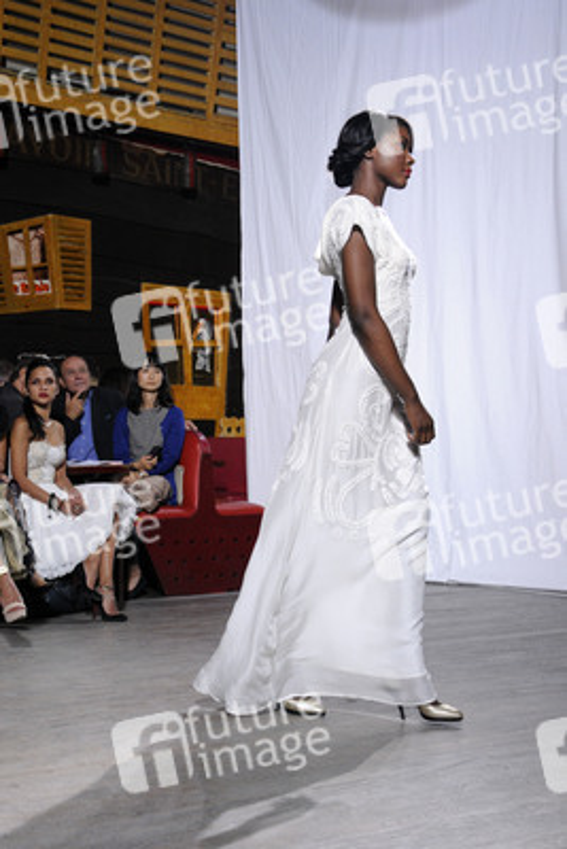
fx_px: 1239
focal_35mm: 52
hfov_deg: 25.8
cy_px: 424
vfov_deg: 37.8
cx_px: 284
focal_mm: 35
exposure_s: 1/320
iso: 1000
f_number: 5.6
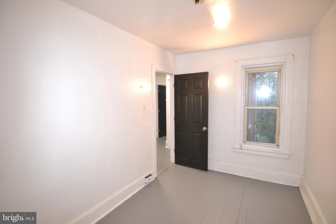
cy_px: 112
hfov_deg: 95.0
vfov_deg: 72.0
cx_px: 168
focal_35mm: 16
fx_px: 154
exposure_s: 1/60
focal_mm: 11
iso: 400
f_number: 3.2
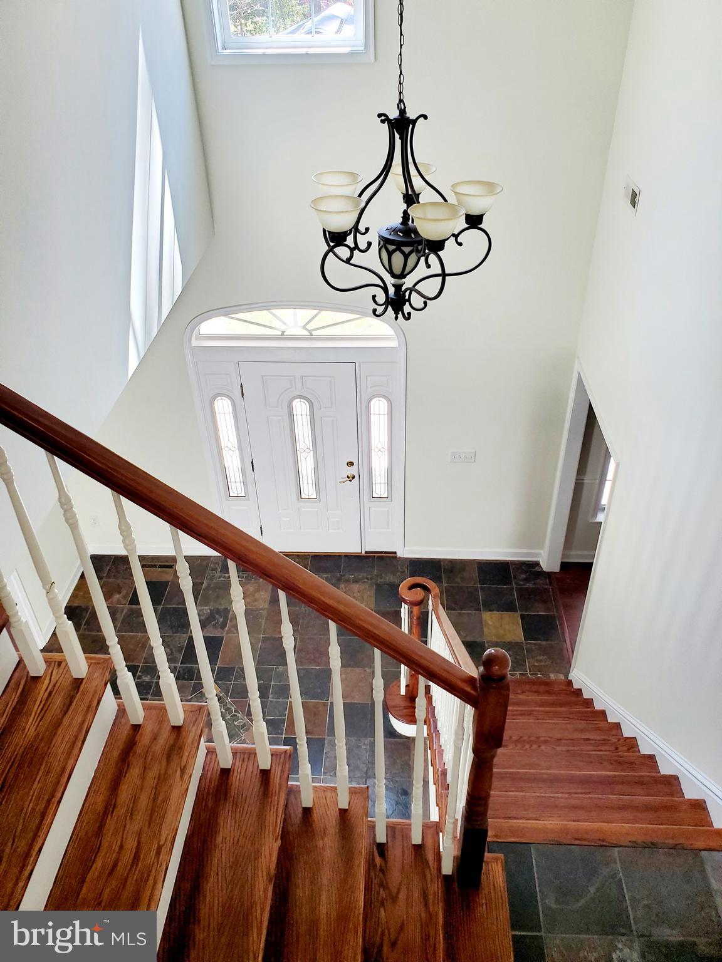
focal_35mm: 26
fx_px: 723
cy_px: 481
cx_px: 361
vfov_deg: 67.3
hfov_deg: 53.1
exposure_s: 1/120
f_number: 2.4
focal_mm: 4.3
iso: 160
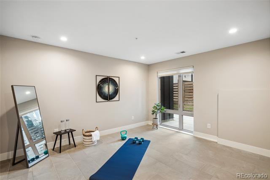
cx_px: 135
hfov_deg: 96.7
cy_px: 90
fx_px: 120
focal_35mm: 16
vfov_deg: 73.8
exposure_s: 1/5
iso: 320
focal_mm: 16
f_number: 9
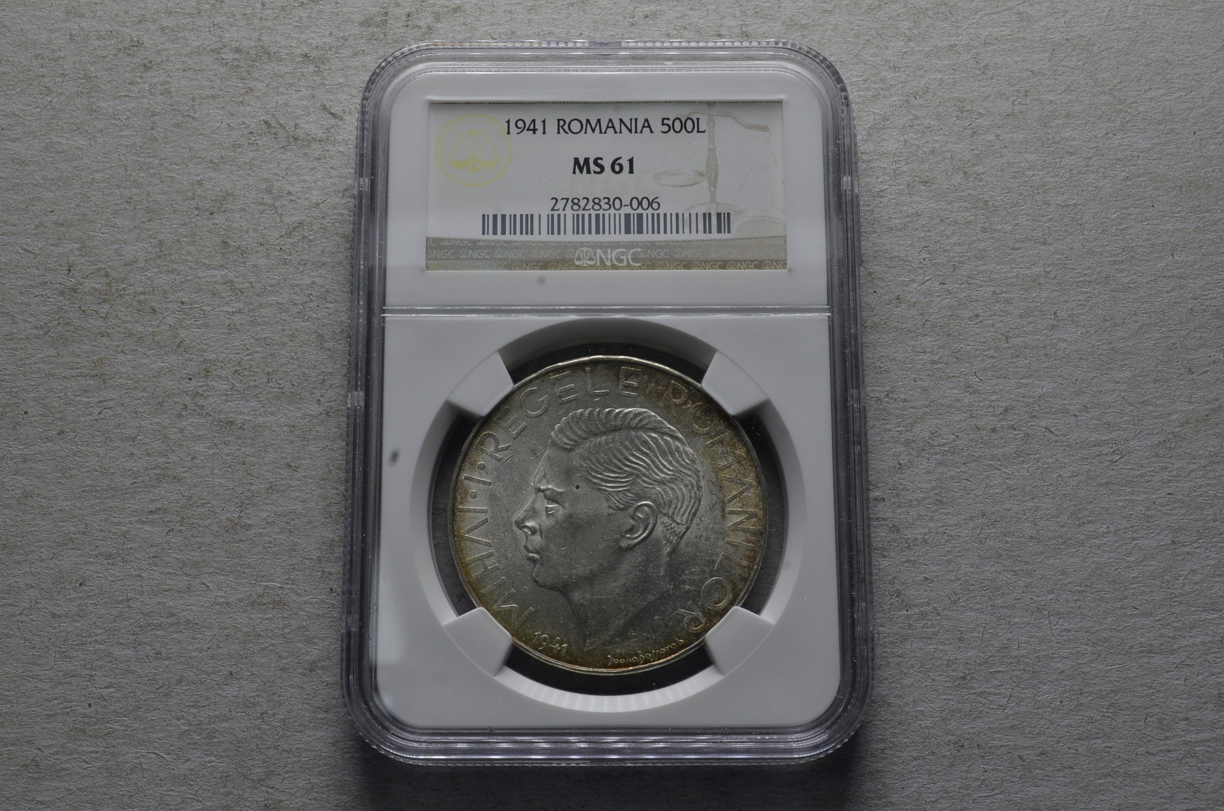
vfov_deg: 28.0
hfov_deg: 41.2
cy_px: 406
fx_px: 1629
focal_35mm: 48
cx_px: 612
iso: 400
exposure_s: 1/250
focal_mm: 32
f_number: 14
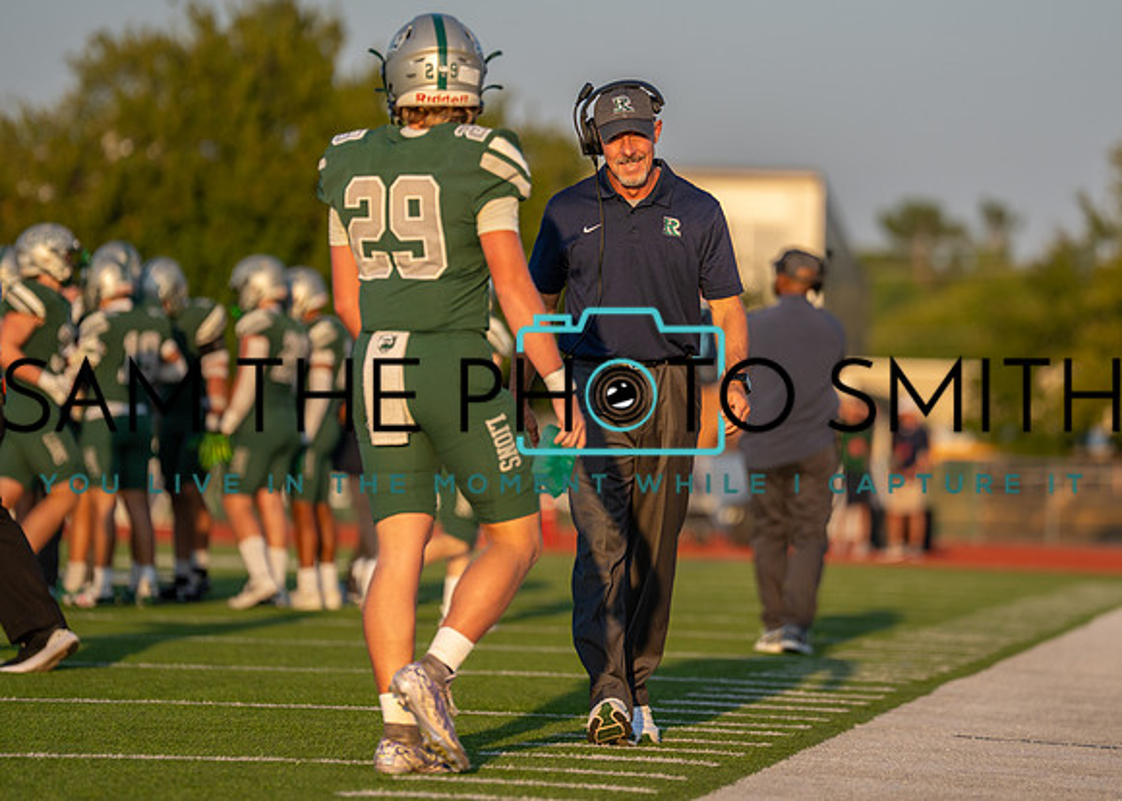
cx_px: 668
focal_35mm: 255
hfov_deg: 7.9
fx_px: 8112
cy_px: 327
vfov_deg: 5.7
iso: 200
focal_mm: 200
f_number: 2.8
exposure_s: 1/2000
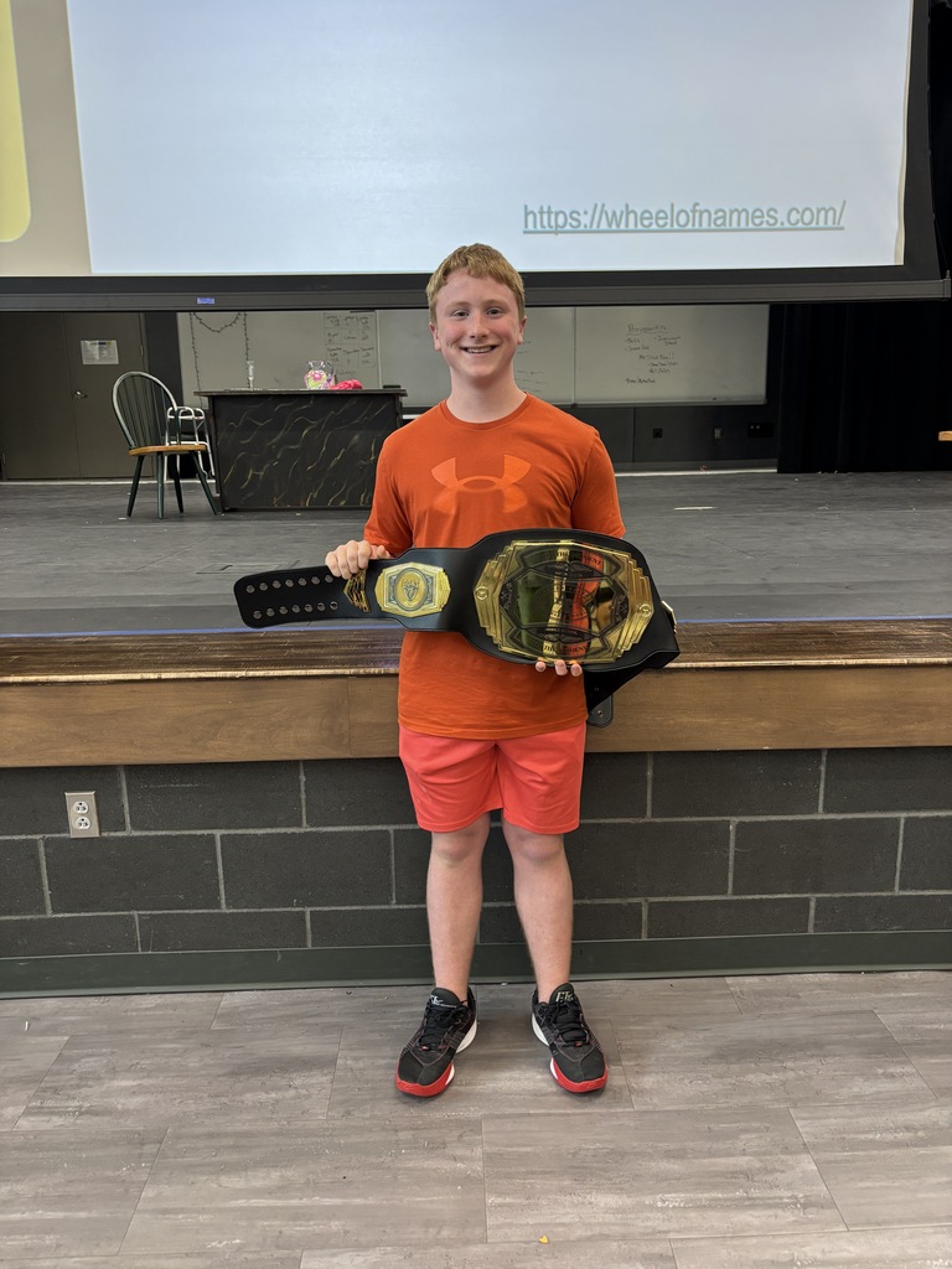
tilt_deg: -12.0
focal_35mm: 26
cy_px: 634
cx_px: 476
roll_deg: -0.1
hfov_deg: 53.1
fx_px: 953
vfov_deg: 67.3
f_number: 1.6
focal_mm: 5.96
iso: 200
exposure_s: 1/60
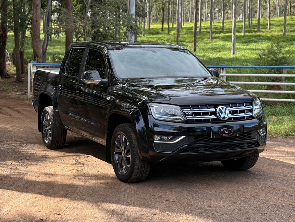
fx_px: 409
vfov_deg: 30.3
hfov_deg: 39.6
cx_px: 148
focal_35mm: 48
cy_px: 111
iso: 80
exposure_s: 1/819
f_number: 1.78
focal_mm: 6.76
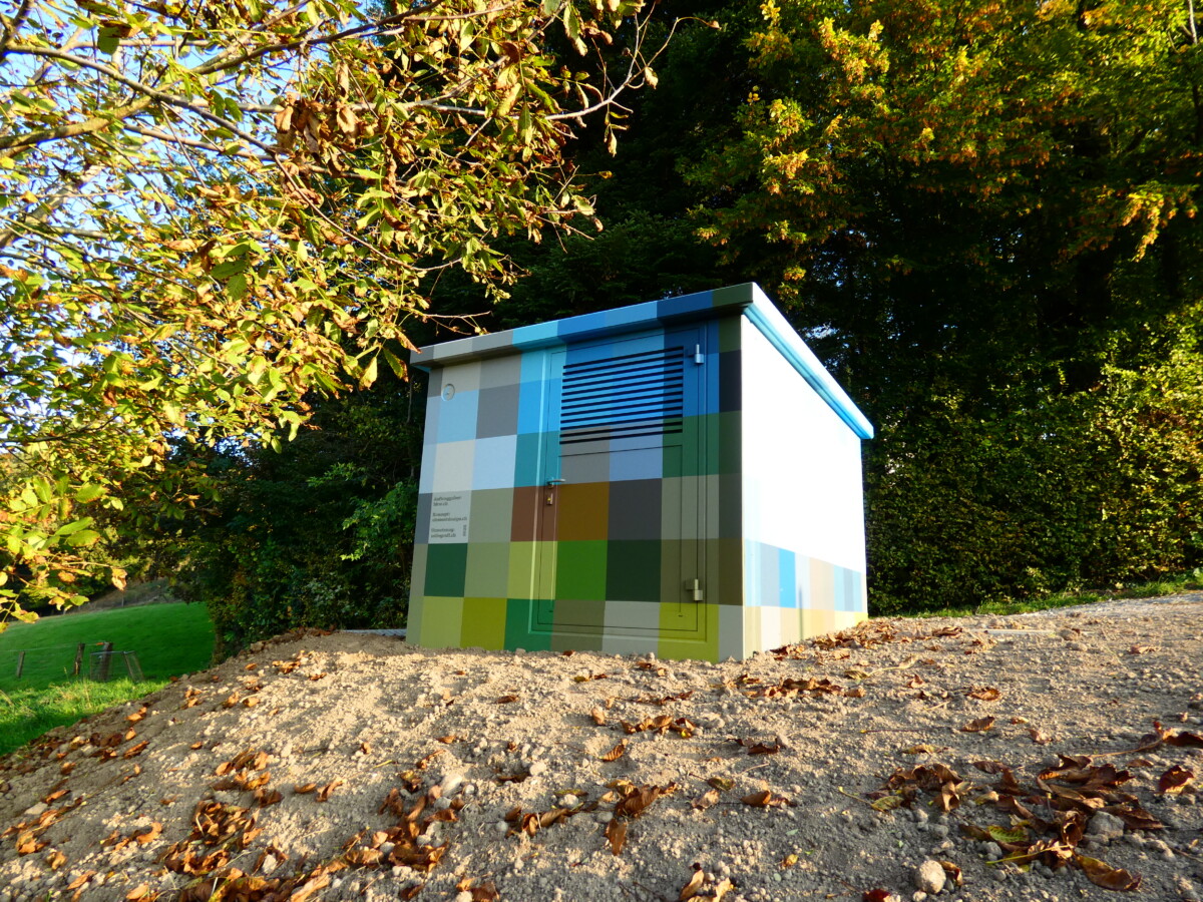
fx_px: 695
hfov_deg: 81.7
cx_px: 602
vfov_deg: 66.0
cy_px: 451
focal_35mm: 20
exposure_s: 1/200
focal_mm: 3.6
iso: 80
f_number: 2.8
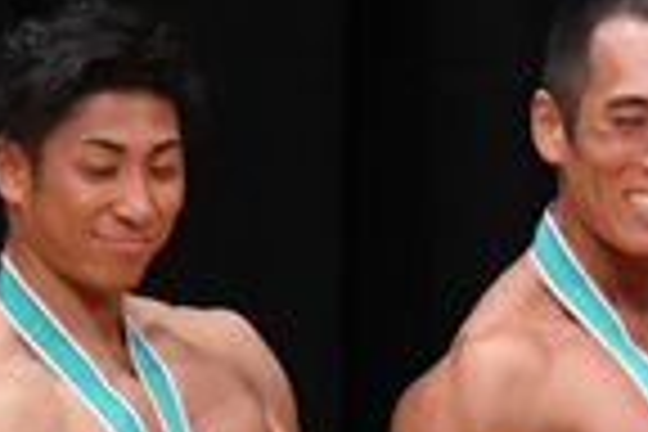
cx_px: 349
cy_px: 788
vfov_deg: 1.0
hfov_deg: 1.5
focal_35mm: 1369
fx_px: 24640
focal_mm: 170
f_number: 5.6
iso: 3200
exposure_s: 1/400
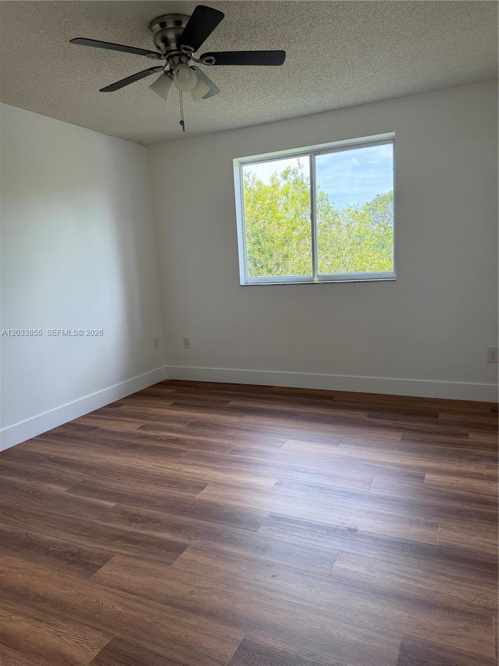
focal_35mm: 24
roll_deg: +2.6
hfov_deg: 56.8
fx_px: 461
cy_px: 333
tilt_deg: -9.9
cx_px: 250
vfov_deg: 71.6
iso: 100
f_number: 1.78
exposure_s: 1/353
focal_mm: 6.76
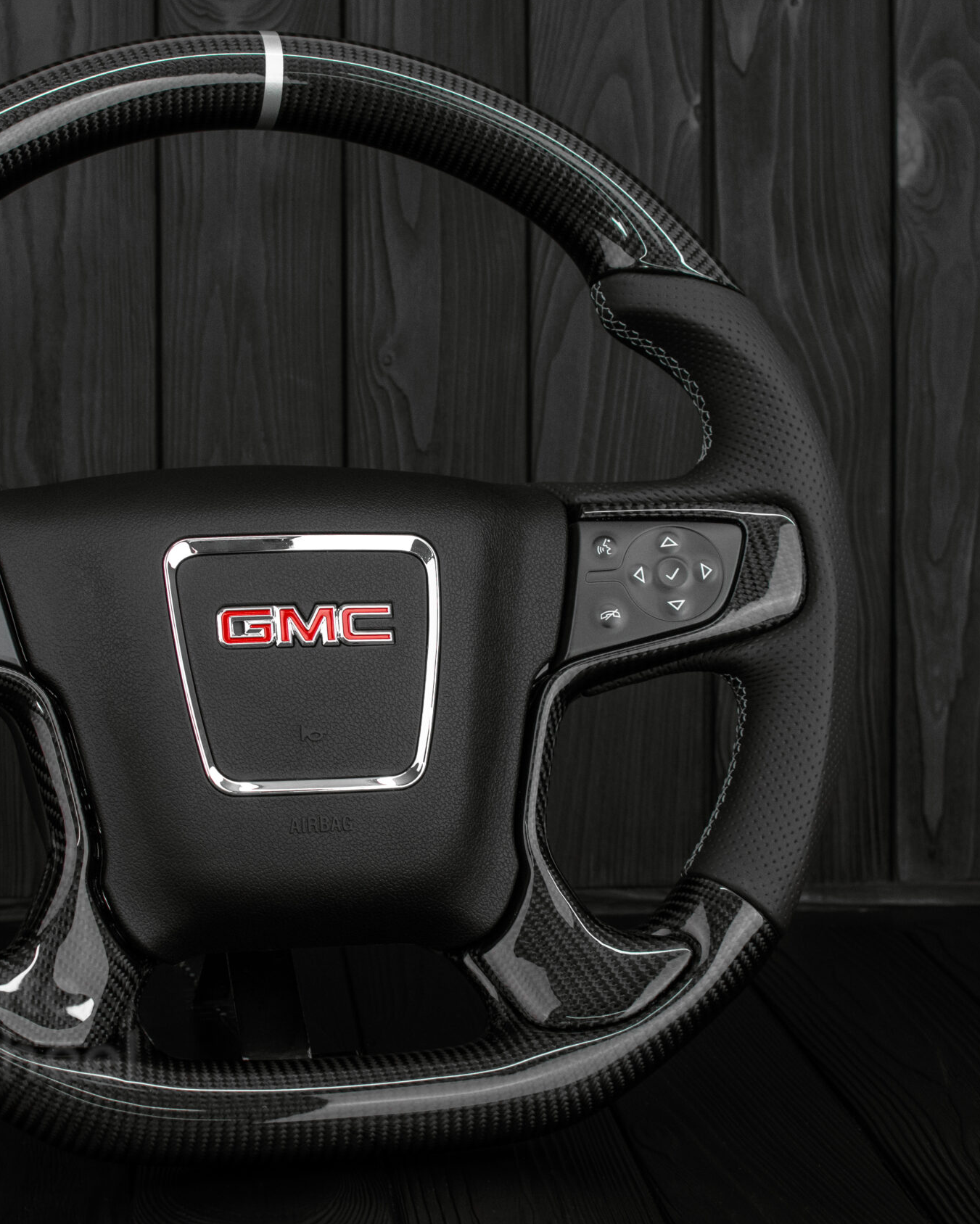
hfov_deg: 20.4
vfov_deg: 25.5
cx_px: 287
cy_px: 615
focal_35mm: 75
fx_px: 2708
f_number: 6.3
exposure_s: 1/125
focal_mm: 35
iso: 500
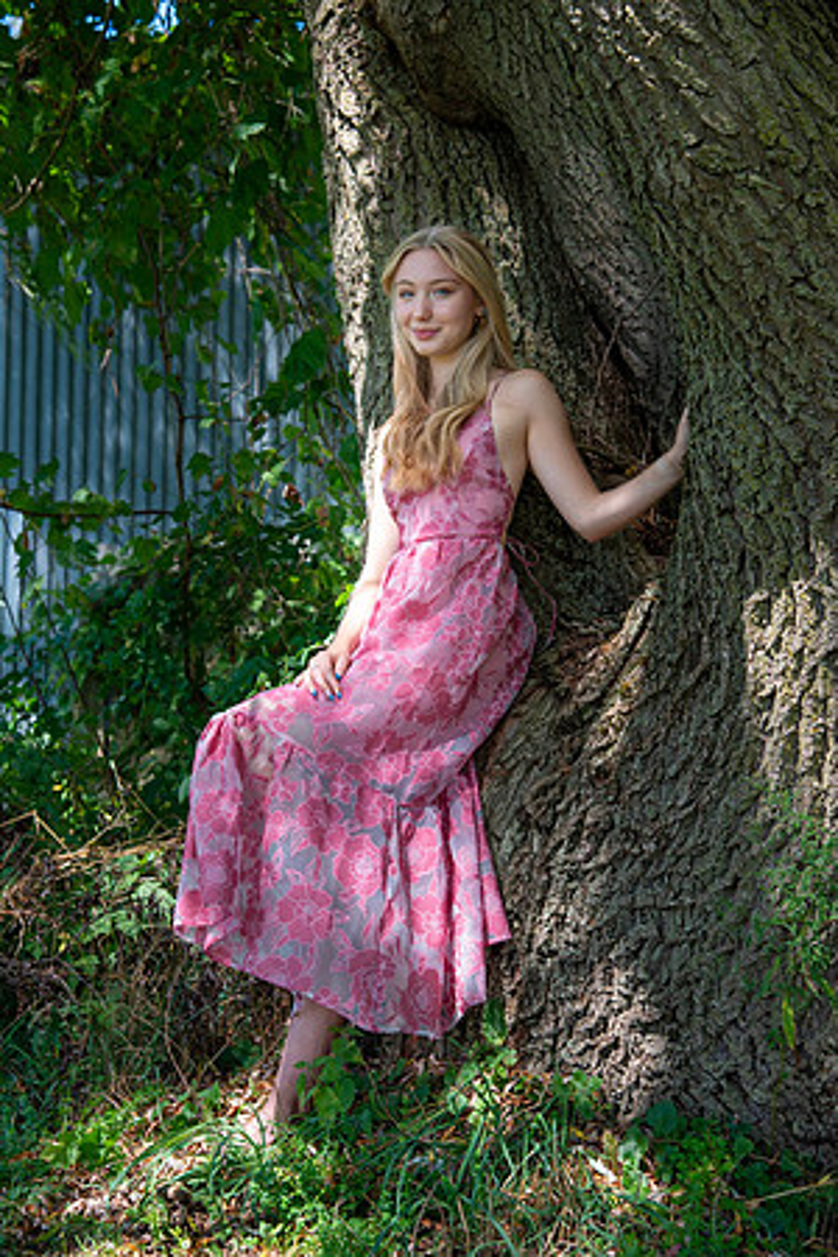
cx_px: 419
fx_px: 2165
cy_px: 628
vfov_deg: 32.4
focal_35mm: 62
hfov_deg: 21.9
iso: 320
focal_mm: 62
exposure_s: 1/160
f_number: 5.6
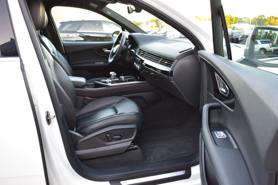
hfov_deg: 61.9
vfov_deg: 43.6
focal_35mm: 30
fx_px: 232
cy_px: 92
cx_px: 139
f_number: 6.3
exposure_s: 1/15
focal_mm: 20
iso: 560
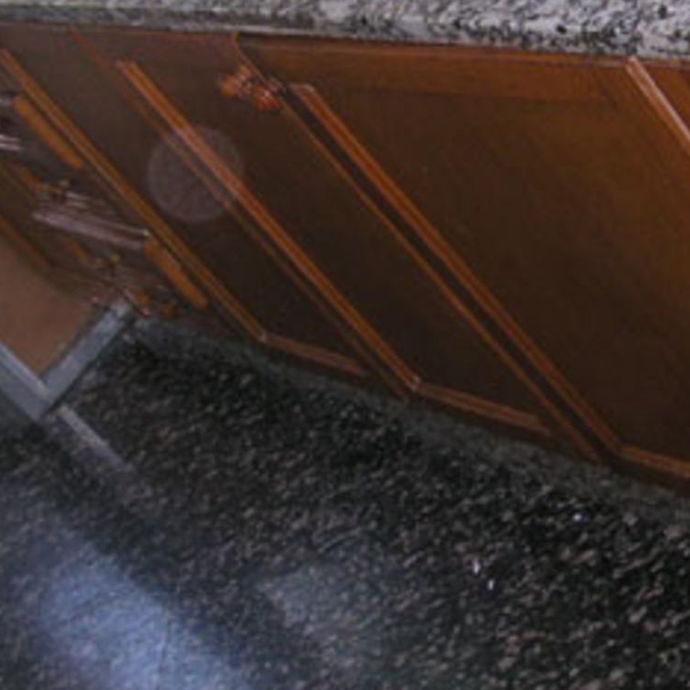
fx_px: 1894
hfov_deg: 20.0
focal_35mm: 84
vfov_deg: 20.6
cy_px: 265
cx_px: 699
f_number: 2.7
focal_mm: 5.6
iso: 123
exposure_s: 1/60
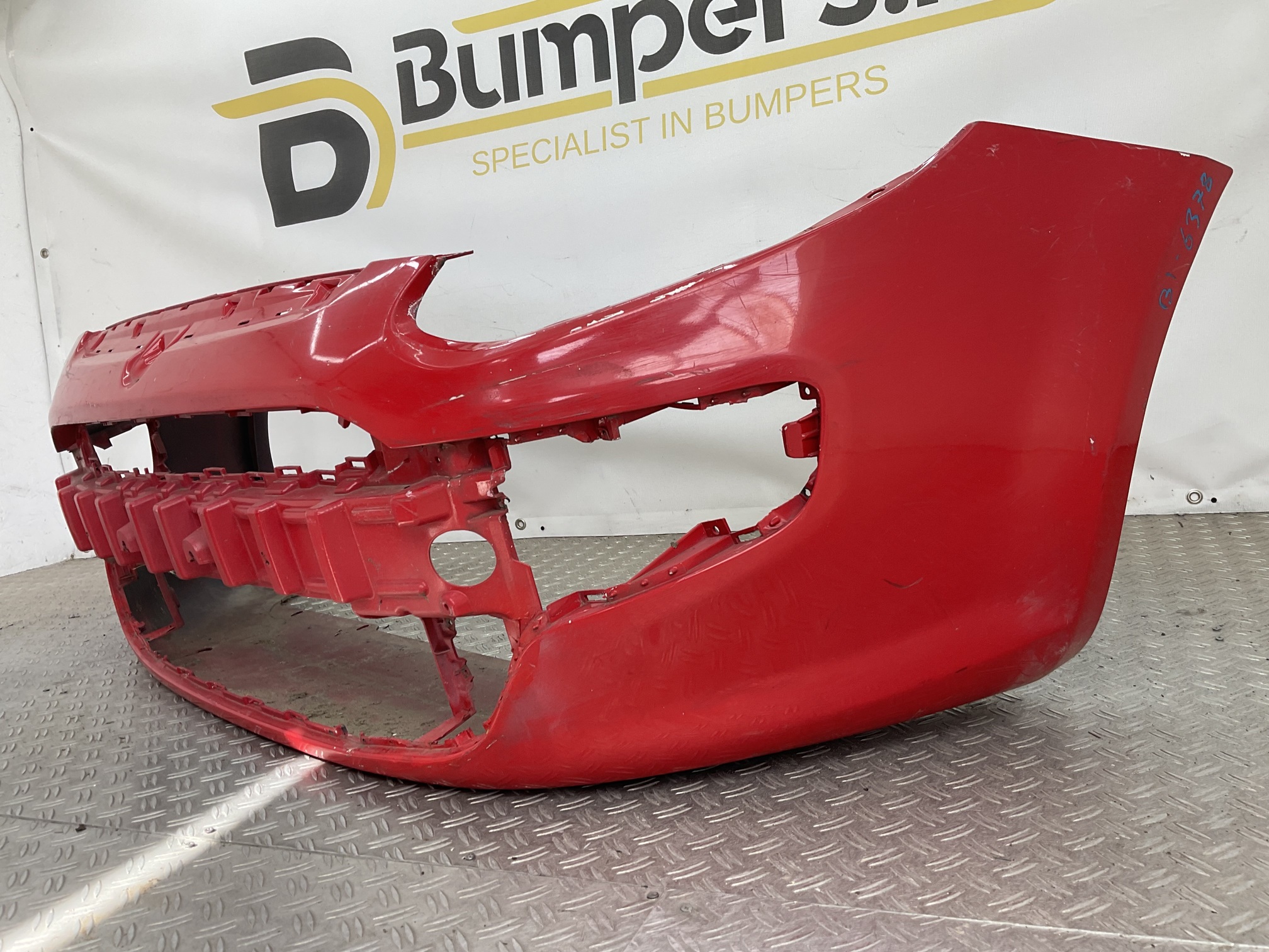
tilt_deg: -9.9
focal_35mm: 29
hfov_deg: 61.7
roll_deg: +6.7
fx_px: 1063
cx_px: 634
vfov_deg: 48.2
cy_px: 476
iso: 16
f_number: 1.8
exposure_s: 1/124
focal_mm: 3
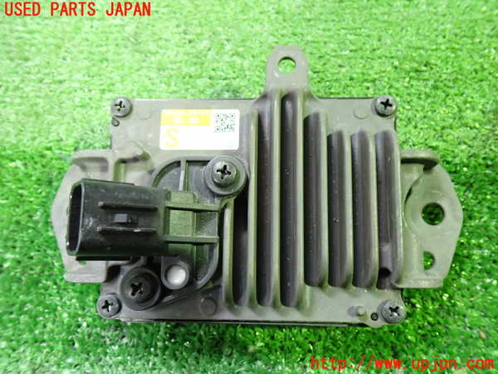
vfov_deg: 46.8
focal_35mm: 30
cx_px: 249
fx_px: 432
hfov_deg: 60.0
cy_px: 187
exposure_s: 1/25
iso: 800
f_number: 2.3
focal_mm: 5.4
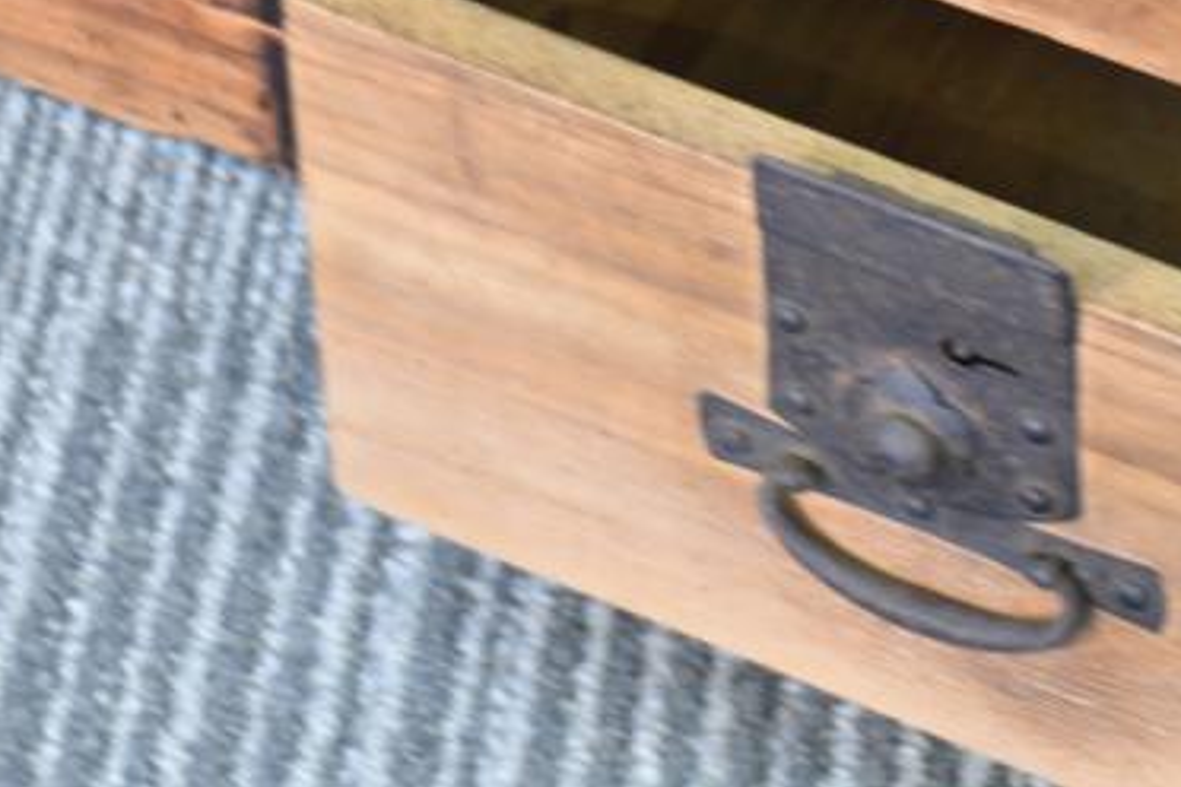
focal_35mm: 262
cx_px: 1032
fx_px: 8594
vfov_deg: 5.2
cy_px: -94
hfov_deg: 7.8
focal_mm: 60
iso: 400
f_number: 5
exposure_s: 1/10
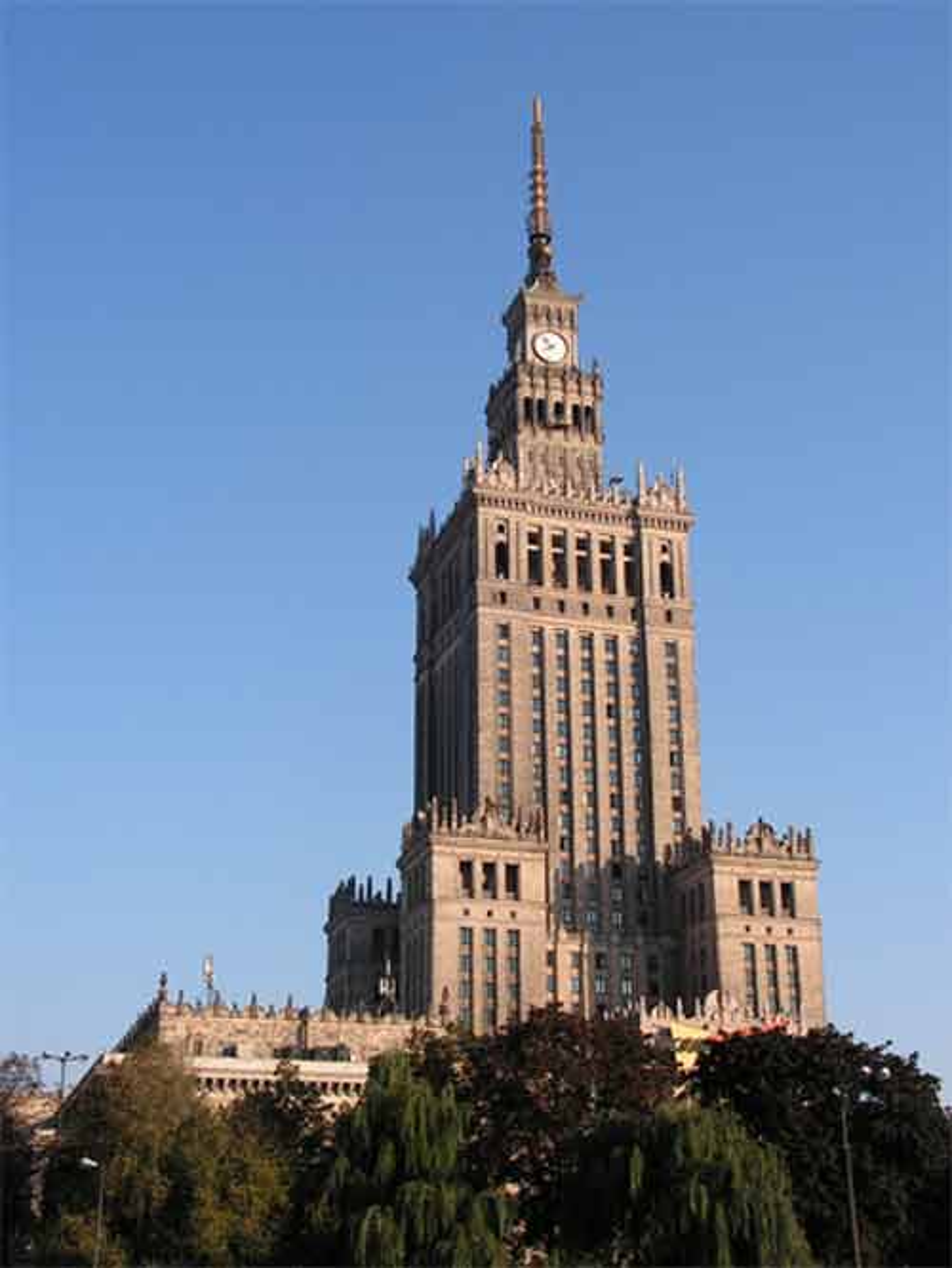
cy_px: 634
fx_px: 1686
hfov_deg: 31.5
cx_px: 476
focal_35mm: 46
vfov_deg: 41.2
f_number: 4.8
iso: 64
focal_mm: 7.8
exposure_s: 1/400
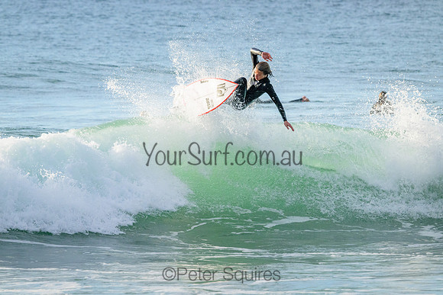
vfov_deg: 3.0
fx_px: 5662
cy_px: 148
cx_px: 222
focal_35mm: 460
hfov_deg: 4.5
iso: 4500
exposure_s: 1/1250
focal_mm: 460
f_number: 11
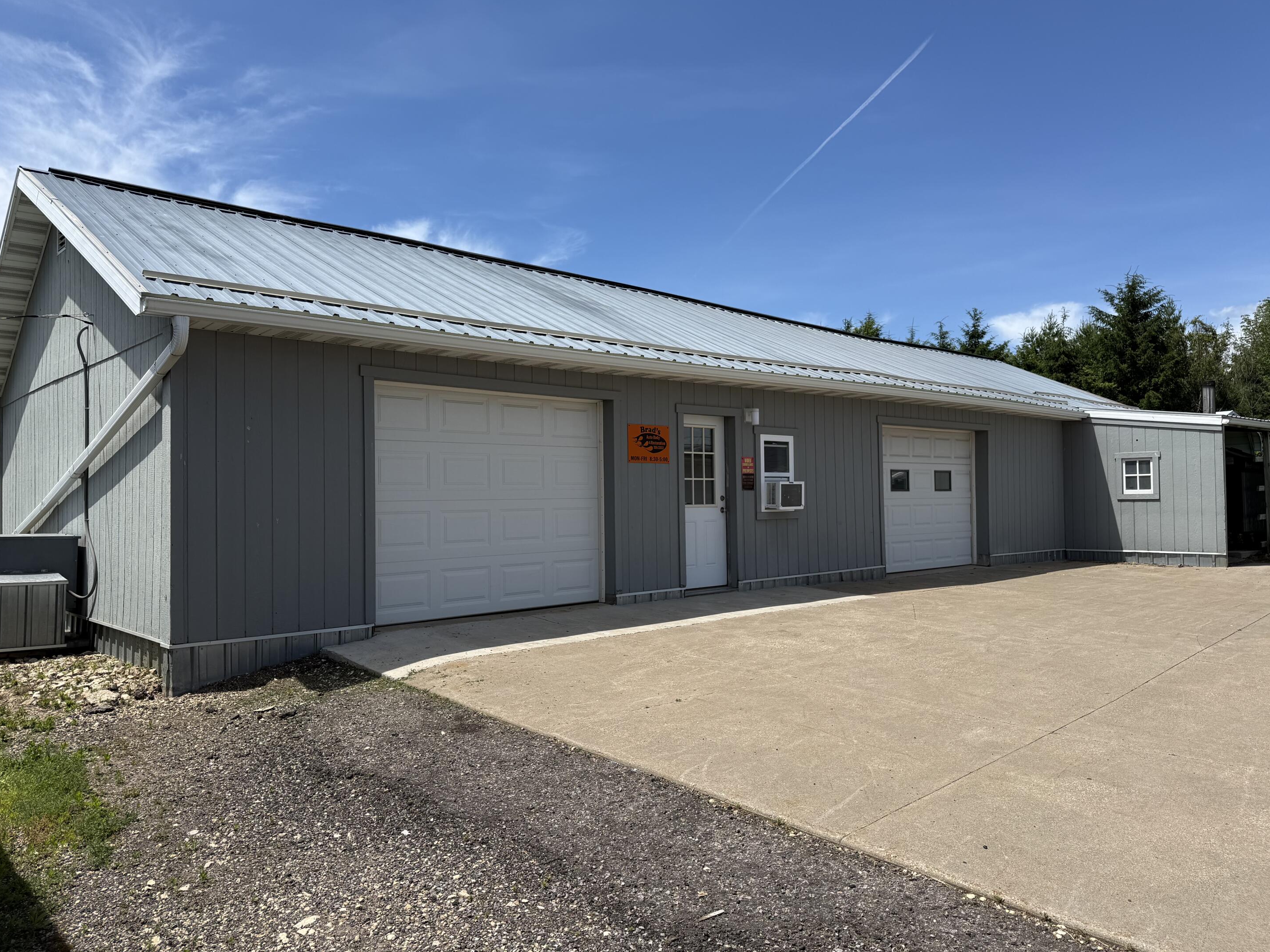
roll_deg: +0.9
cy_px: 480
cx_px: 635
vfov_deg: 54.9
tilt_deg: +1.9
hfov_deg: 69.4
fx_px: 917
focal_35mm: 25
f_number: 1.78
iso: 80
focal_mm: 6.76
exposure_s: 1/4975
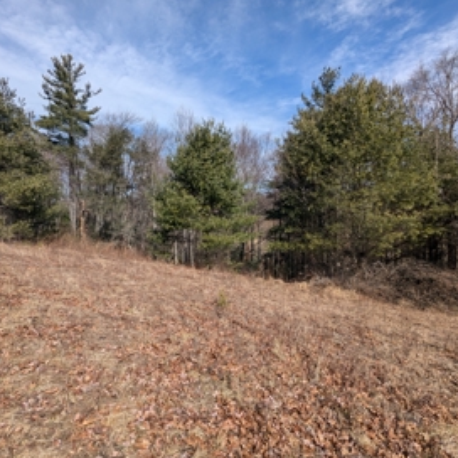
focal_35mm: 19
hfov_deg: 77.2
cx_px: 194
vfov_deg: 77.7
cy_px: 228
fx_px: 284
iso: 52
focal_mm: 2.35
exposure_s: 1/1742
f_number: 2.2
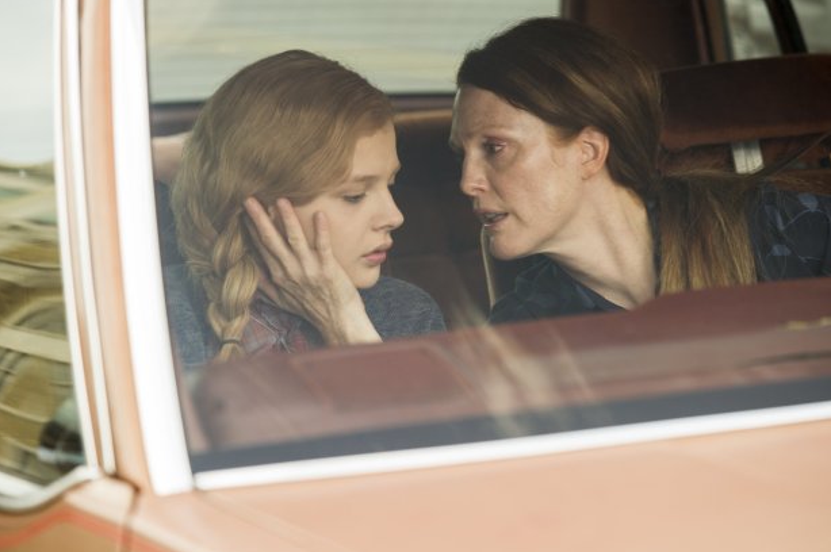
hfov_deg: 12.5
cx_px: 394
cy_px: 267
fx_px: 3782
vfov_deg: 8.4
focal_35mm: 164
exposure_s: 1/125
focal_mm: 155
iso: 500
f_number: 4.5
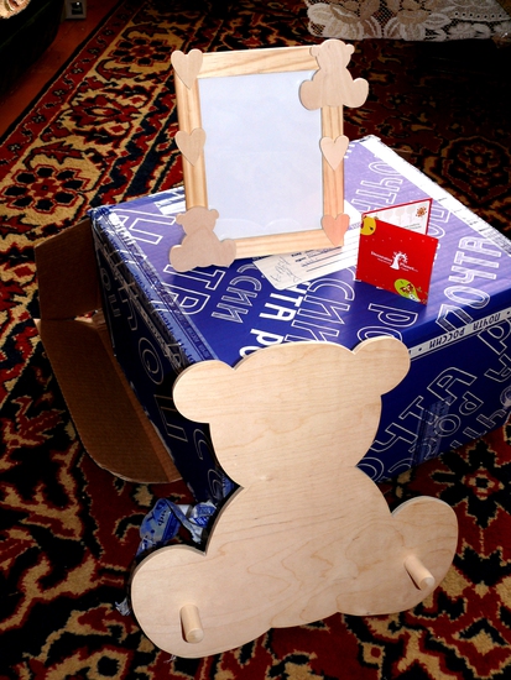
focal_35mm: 40
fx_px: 787
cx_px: 256
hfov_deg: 36.0
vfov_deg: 46.8
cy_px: 340
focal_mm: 8.5
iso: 100
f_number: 2.8
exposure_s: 1/30
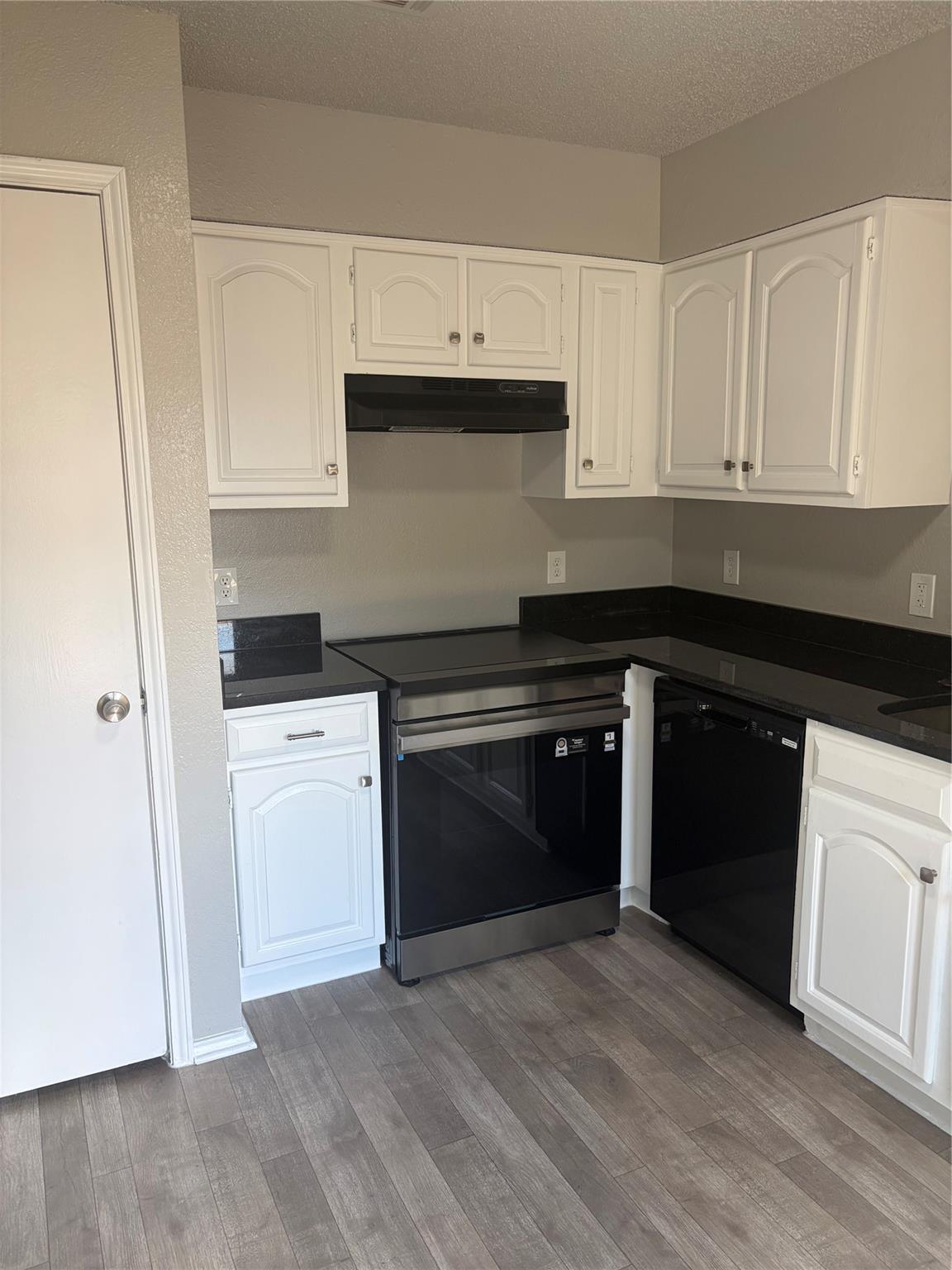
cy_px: 635
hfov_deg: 53.1
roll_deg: +0.4
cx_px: 476
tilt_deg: -9.8
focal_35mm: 26
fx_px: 953
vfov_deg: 67.3
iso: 80
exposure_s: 1/120
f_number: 1.6
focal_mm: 5.96
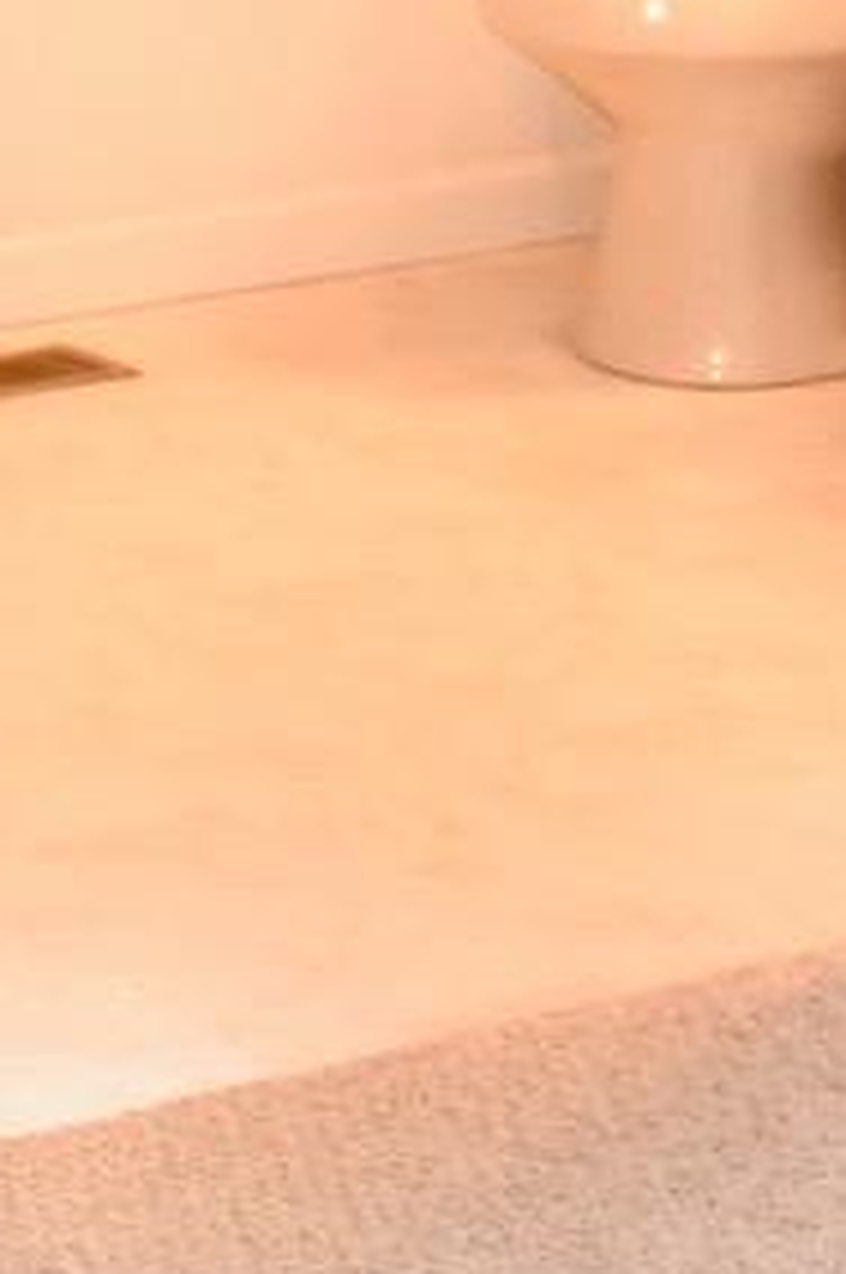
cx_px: 792
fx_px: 7173
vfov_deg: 10.1
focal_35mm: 203
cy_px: -20
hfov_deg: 6.7
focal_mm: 28
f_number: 3.5
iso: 1000
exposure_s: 1/60
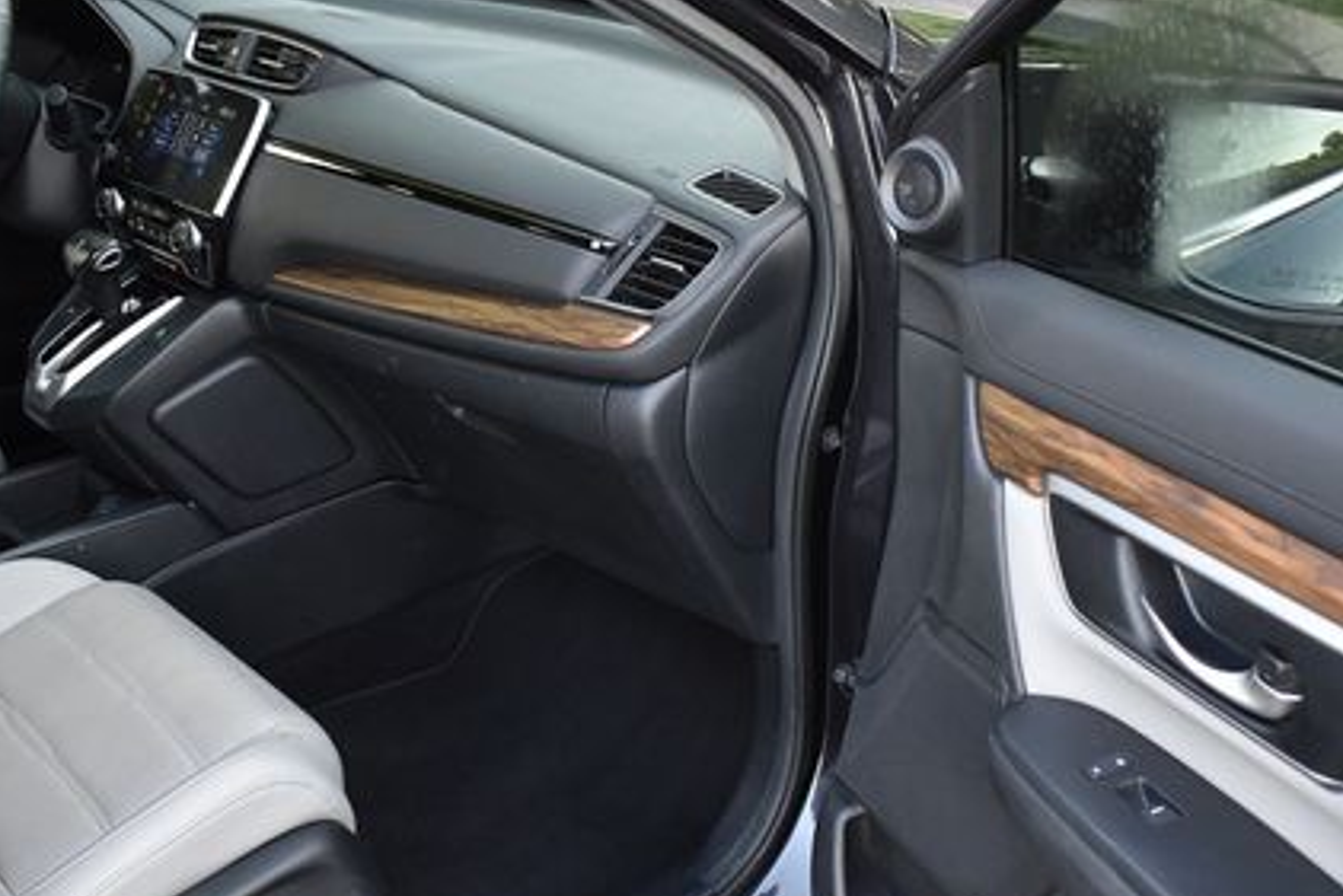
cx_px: 683
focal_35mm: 41
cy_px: 502
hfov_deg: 47.4
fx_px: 1530
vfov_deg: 32.6
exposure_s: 1/160
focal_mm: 18
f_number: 3.5
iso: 800
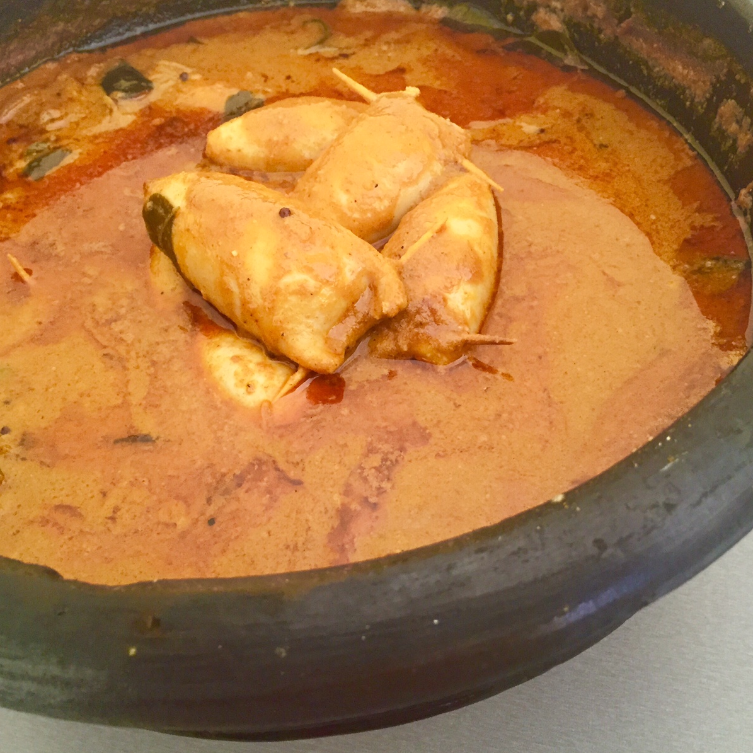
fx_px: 861
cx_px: 399
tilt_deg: -50.7
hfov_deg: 47.2
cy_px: 381
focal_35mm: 35
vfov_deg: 47.2
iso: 250
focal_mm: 4.15
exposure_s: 1/20
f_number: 2.2
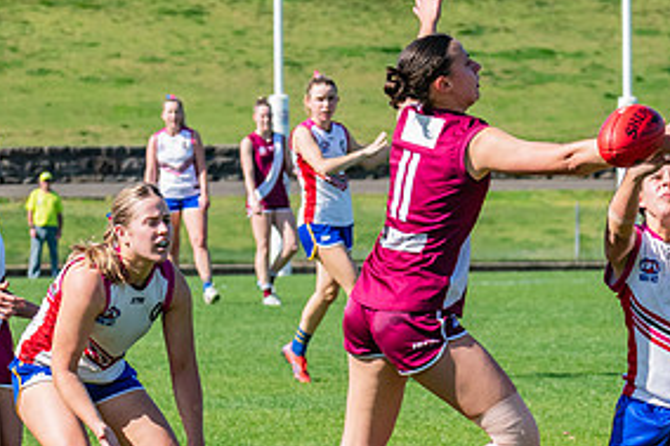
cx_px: 657
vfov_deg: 3.1
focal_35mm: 439
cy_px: 349
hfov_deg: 4.7
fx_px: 8165
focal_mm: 170
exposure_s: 1/1250
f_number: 9
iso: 800
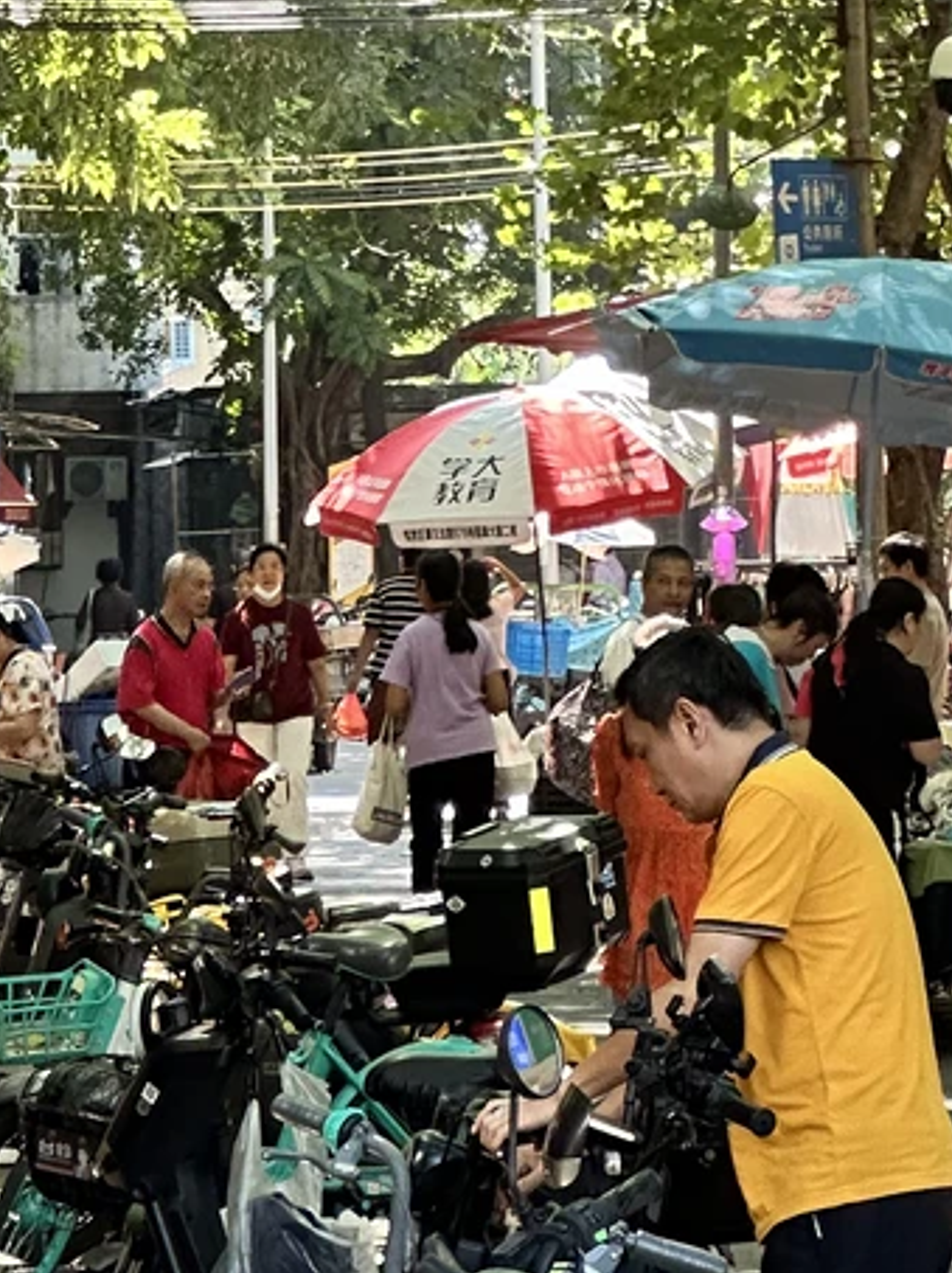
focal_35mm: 245
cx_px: 736
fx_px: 8997
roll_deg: +0.9
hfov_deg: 6.1
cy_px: -658
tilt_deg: +8.4
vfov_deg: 7.9
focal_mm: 9
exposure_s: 1/99
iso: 125
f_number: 2.8
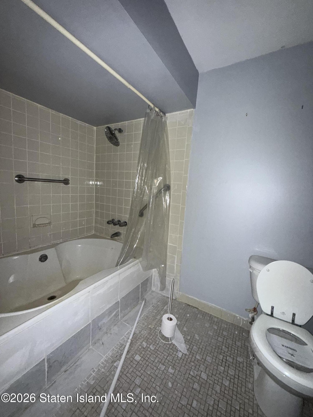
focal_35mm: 14
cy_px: 208
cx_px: 156
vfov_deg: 102.1
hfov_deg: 85.7
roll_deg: -3.9
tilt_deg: -6.4
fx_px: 169
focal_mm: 2.22
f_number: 2.2
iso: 160
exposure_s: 1/29
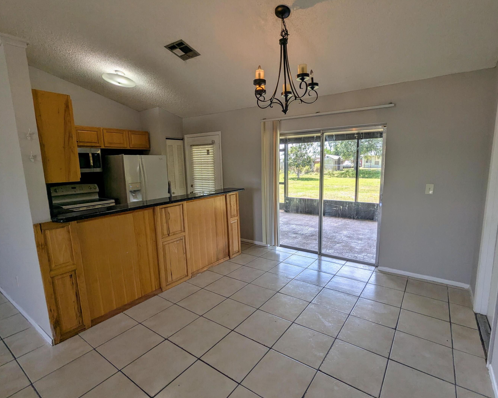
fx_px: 251
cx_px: 257
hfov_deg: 89.6
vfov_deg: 77.0
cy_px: 200
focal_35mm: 17
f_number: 2.2
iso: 49
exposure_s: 1/202
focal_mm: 2.35
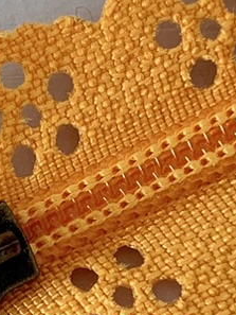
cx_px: 142
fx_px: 1626
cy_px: 203
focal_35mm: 179
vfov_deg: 11.0
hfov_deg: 8.3
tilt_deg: -79.4
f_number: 1.8
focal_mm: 4.25
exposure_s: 1/71
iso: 100
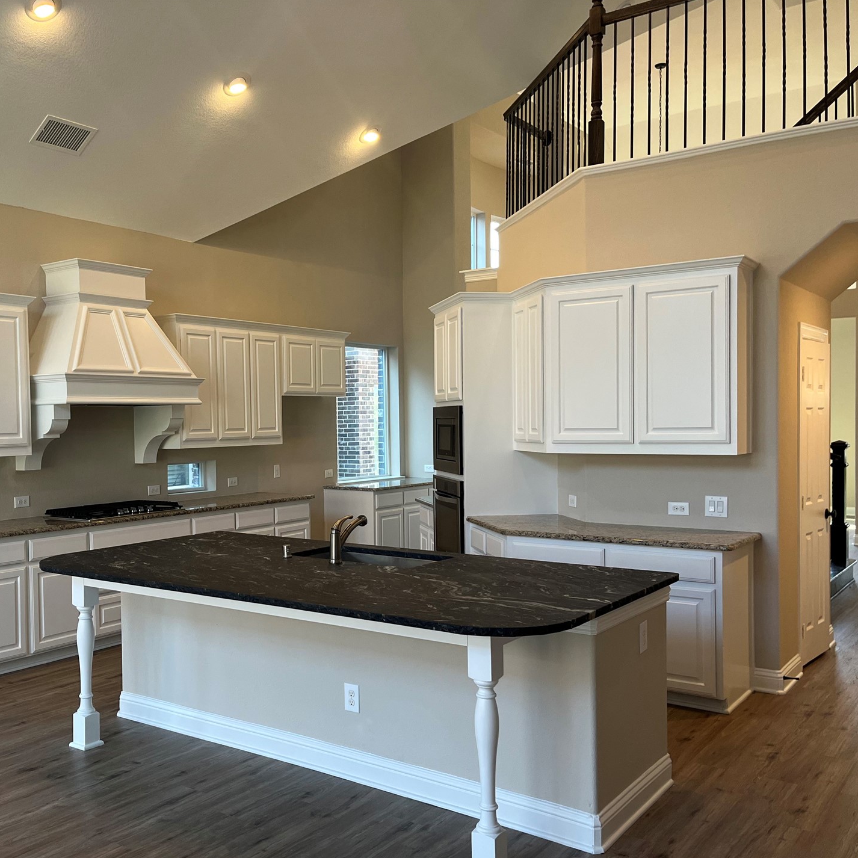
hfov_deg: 49.1
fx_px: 925
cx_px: 306
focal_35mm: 33
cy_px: 460
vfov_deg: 49.7
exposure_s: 1/120
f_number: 1.6
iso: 125
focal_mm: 5.1
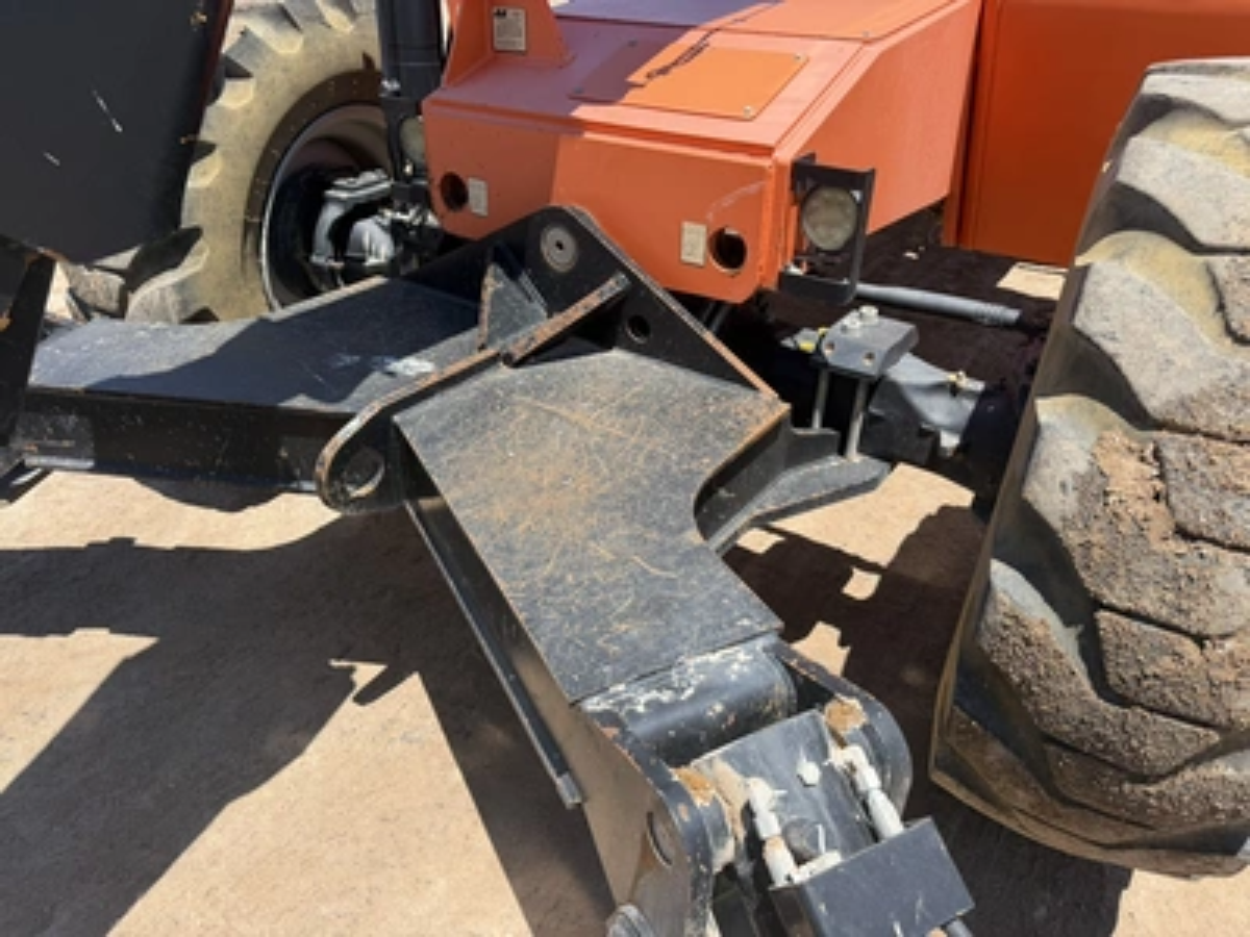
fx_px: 867
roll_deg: -1.7
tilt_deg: -35.6
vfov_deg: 56.8
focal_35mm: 24
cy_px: 468
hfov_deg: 71.6
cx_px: 625
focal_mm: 6.76
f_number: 1.78
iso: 100
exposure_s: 1/3584
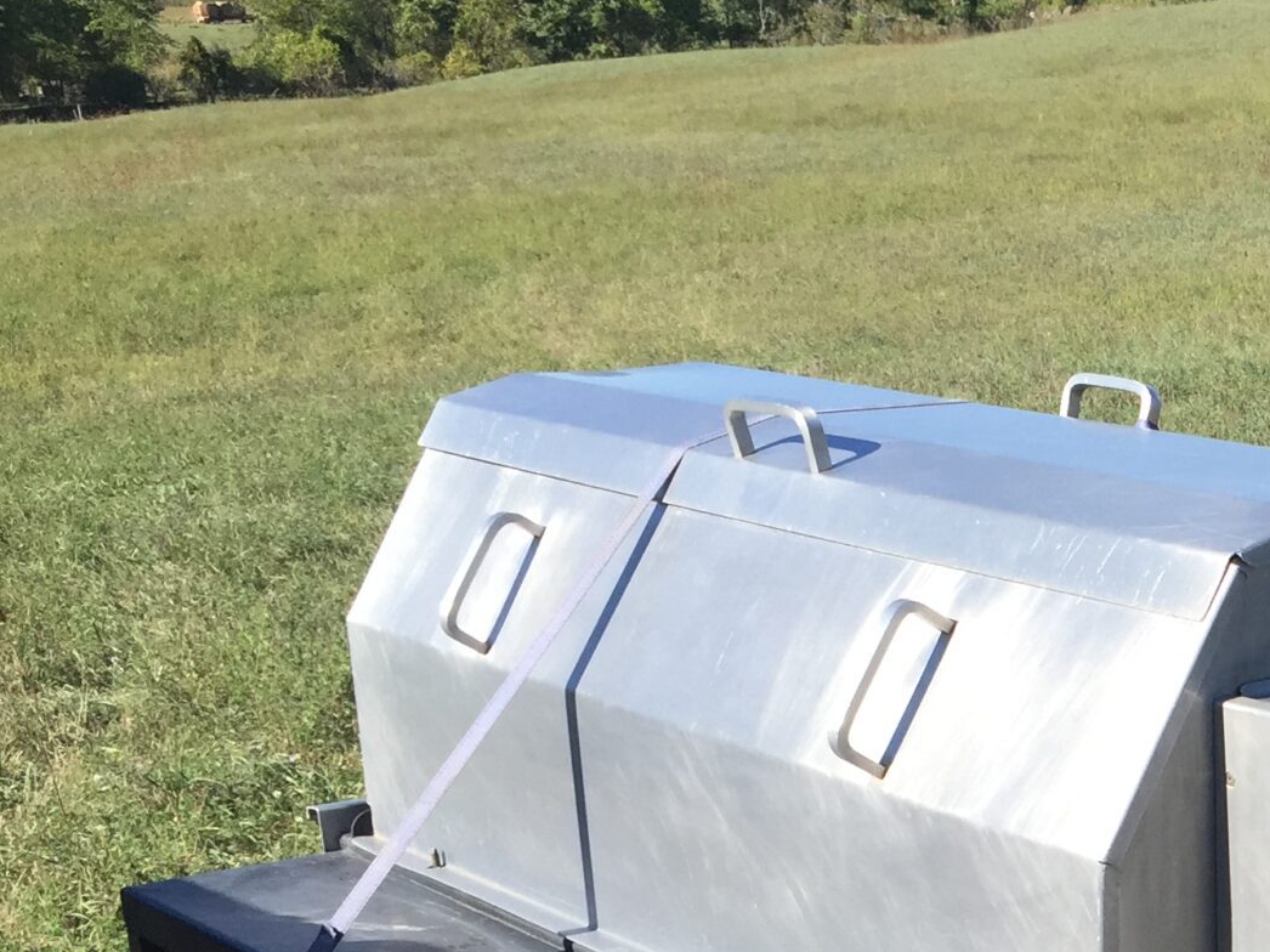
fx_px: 2604
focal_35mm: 71
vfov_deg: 19.5
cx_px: 1485
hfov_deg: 25.0
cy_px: 1157
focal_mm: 4.15
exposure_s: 1/1099
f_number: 2.2
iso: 32
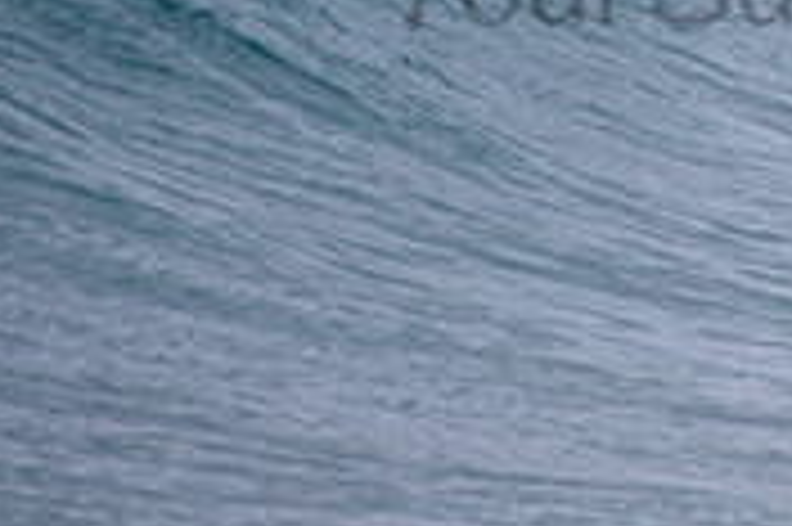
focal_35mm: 2024
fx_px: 44486
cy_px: -75
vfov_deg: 0.7
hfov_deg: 1.0
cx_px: 1146
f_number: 5.6
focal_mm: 500
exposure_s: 1/2000
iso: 220
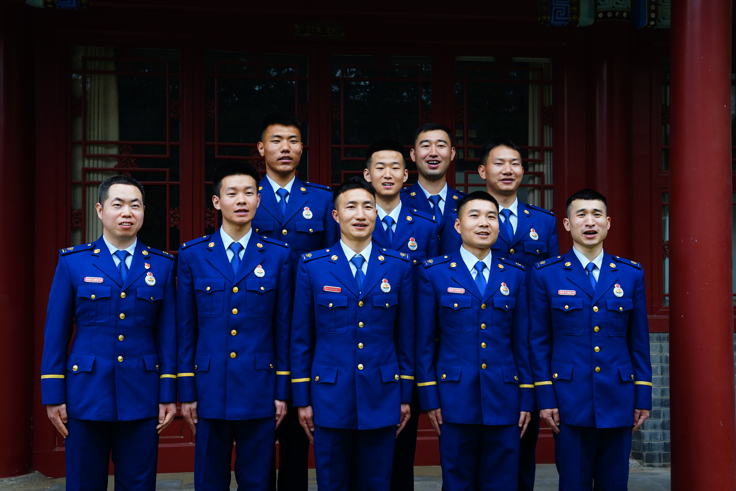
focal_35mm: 54
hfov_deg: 37.2
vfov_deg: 25.3
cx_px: 368
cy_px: 246
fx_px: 1094
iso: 500
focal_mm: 53.5
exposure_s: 1/50
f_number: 8
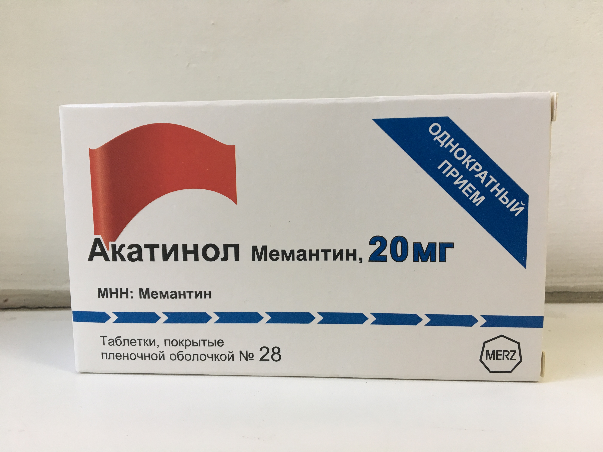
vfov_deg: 48.2
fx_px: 505
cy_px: 226
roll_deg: +1.3
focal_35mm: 29
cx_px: 302
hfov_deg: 61.7
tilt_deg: -8.1
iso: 80
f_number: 2.2
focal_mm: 4.15
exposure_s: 1/33
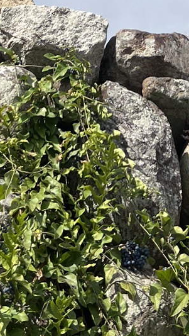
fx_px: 943
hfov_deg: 11.4
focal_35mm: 106
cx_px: 121
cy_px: -214
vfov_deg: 17.4
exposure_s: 1/4630
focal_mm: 5.7
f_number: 1.5
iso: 50
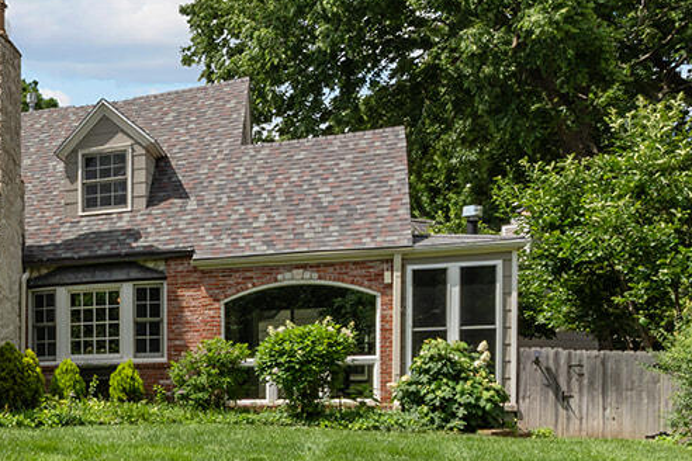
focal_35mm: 52
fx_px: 999
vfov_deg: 25.1
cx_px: -208
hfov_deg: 30.2
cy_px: 427
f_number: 18
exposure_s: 1/125
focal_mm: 16
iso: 200
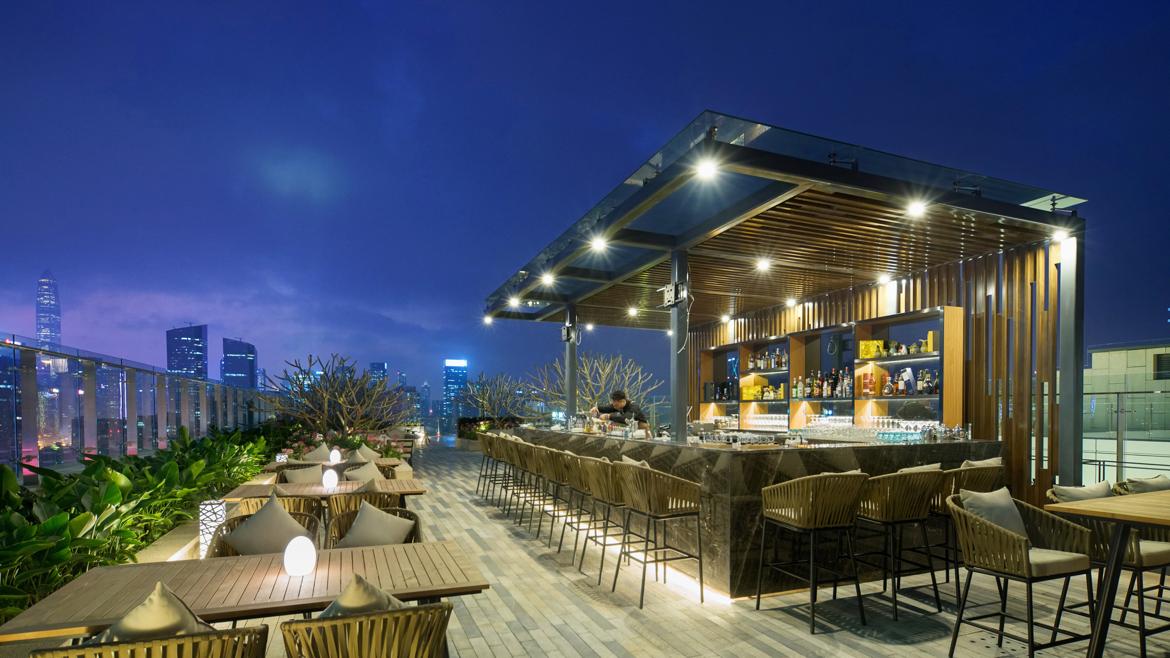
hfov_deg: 92.7
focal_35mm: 18
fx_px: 558
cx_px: 582
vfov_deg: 60.7
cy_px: 384
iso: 1600
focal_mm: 17
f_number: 8
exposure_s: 1/2.5
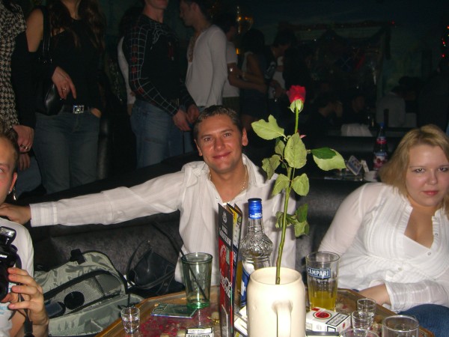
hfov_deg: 49.0
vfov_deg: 37.7
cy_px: 168
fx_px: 493
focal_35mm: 38
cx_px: 224
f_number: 2.8
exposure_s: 1/60
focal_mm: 7.9
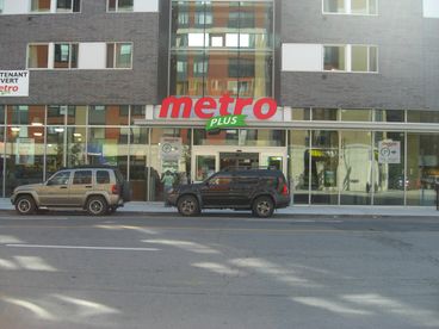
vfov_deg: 37.7
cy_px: 164
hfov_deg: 49.0
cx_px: 220
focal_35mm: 38
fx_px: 482
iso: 80
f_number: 2.8
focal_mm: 7.9
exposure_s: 1/250
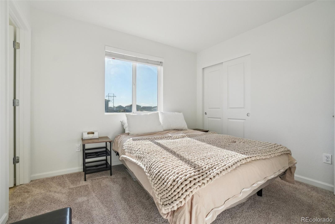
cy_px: 112
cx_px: 168
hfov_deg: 100.4
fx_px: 140
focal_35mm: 15
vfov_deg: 77.3
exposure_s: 1/320
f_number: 8
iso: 400
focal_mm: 10
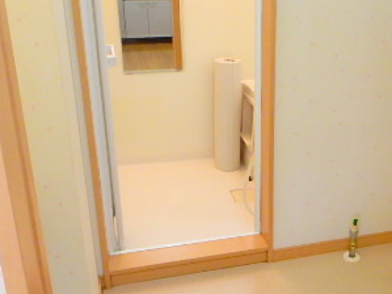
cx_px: 274
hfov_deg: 41.3
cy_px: 148
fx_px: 509
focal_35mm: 45
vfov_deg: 32.2
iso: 500
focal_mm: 3.7
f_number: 3.5
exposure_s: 1/30
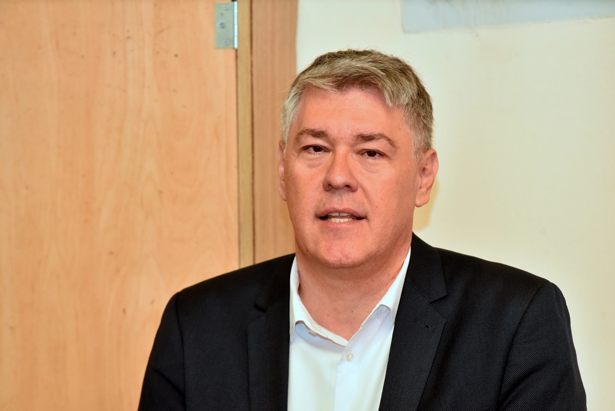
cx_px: 308
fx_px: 3418
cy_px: 206
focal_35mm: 200
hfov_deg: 10.3
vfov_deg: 6.9
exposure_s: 1/60
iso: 5000
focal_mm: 200
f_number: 5.6
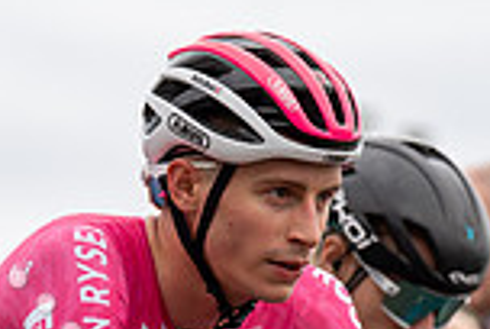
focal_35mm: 487
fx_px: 6642
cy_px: 347
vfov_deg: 2.8
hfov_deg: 4.2
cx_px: 342
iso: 320
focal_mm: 128
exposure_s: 1/1000
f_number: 3.5
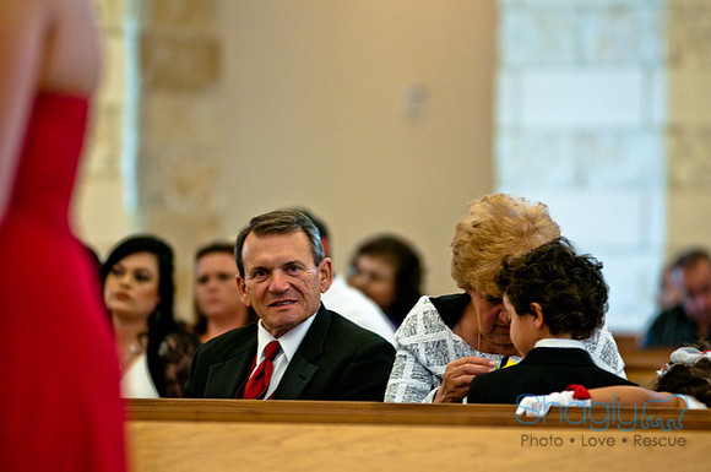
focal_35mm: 300
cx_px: 356
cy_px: 236
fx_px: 5917
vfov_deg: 4.6
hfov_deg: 6.9
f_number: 2.8
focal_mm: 200
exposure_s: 1/100
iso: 400
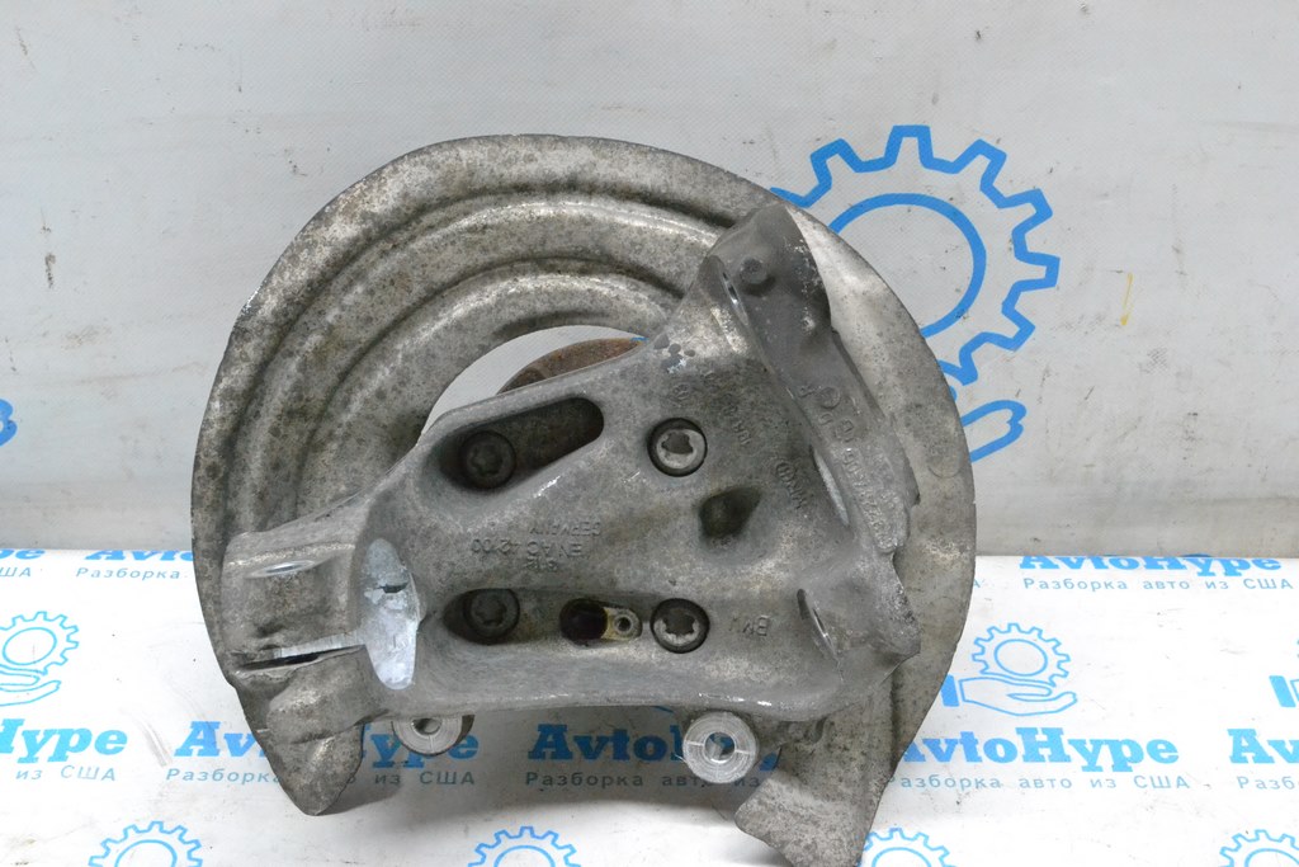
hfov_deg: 41.1
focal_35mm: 48
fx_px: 1732
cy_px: 434
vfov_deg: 28.1
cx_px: 650
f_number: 9
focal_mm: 32
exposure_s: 1/160
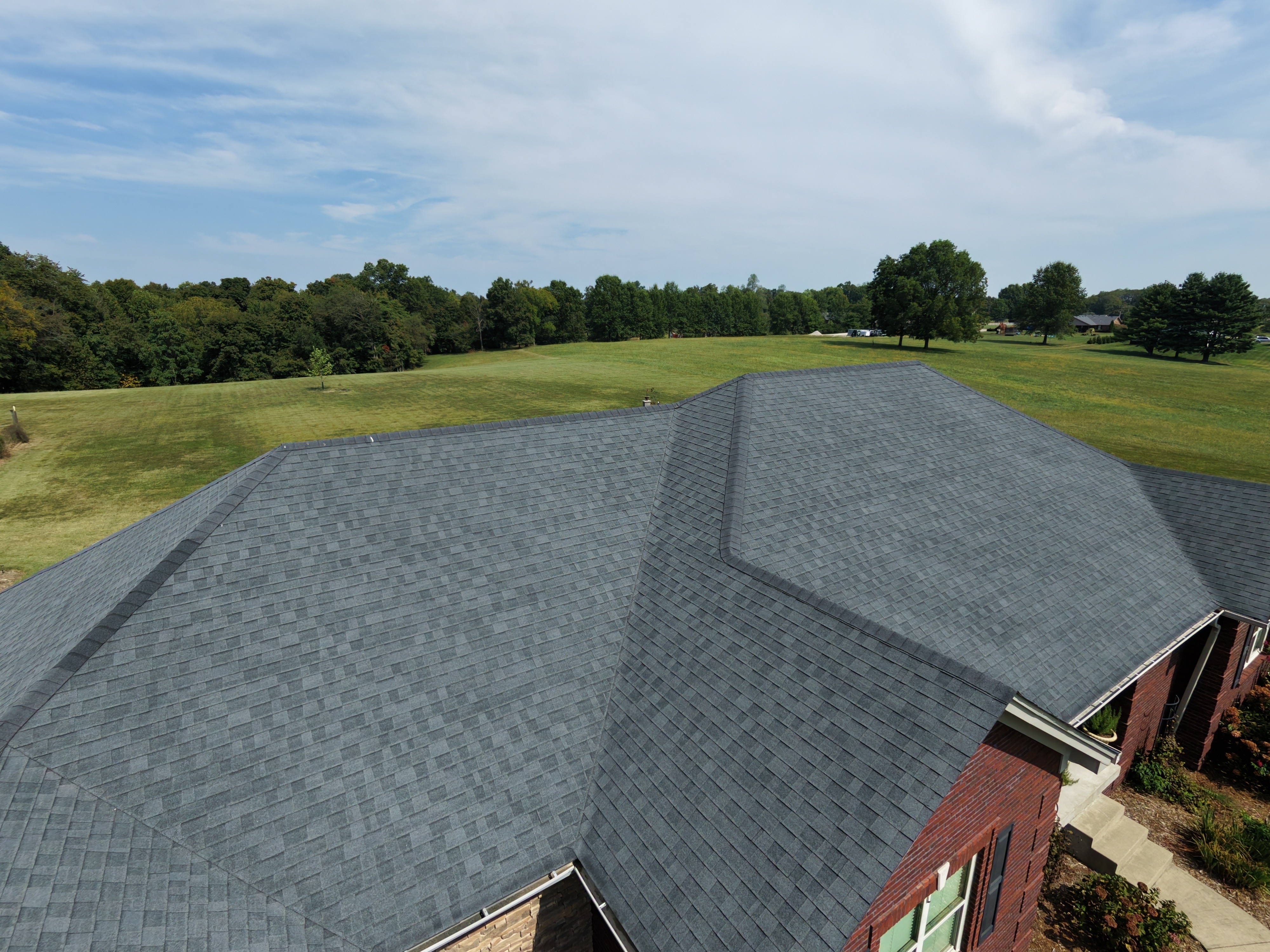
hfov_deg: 94.5
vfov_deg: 78.1
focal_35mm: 16
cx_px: 635
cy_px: 476
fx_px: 587
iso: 150
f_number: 2.2
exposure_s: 1/2000
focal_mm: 3.05
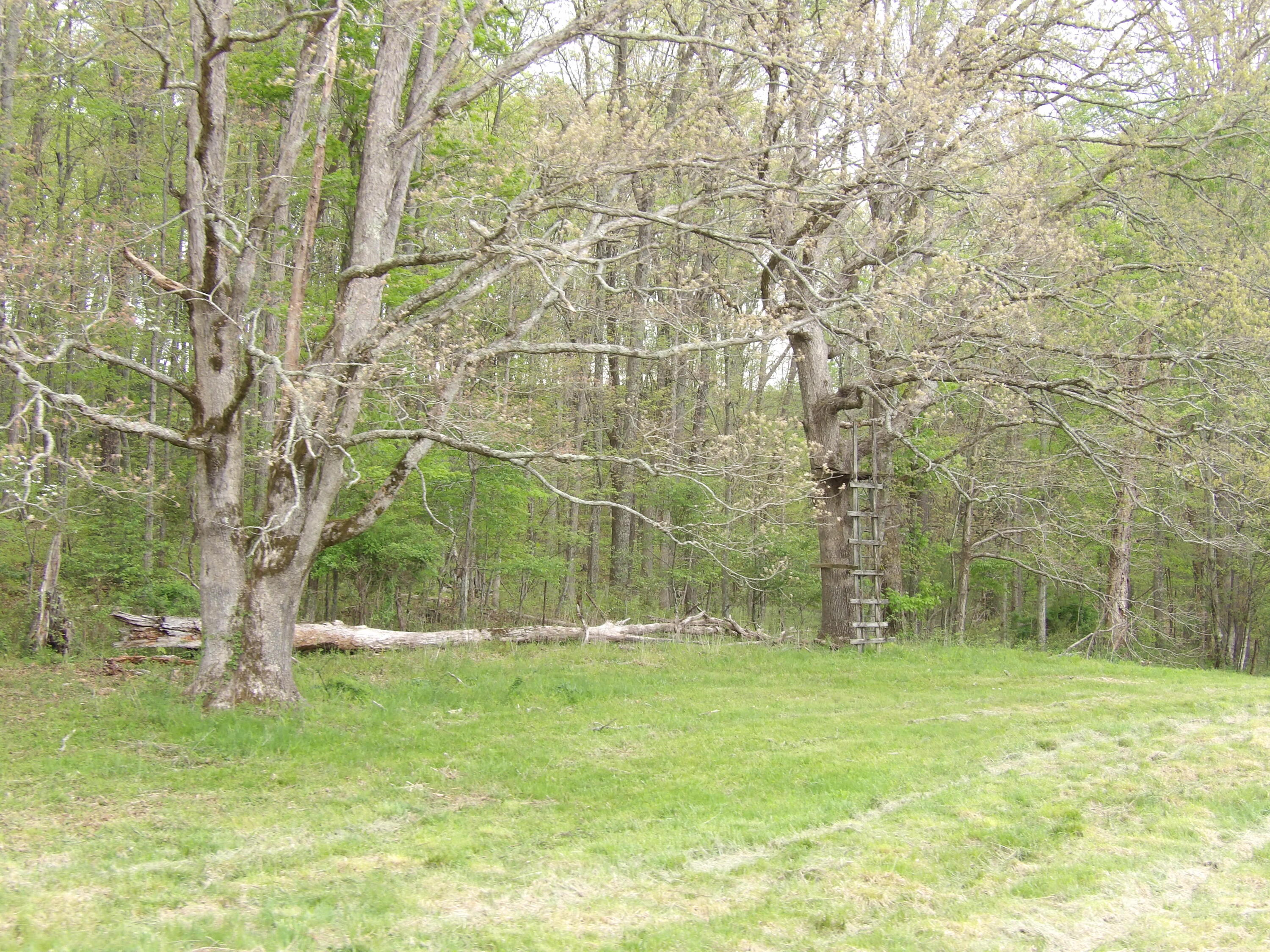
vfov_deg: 27.5
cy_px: 476
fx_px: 1944
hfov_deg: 36.2
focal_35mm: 53
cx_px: 635
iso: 128
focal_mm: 9.5
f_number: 5.5
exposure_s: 1/60
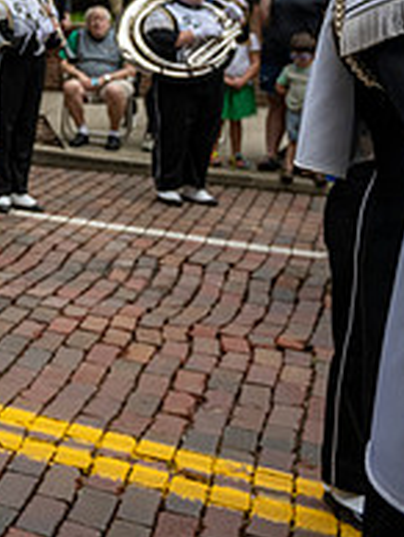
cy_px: 24
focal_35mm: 69
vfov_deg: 26.9
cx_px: -346
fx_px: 1071
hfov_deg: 17.1
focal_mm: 24
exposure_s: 1/1600
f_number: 4
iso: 640
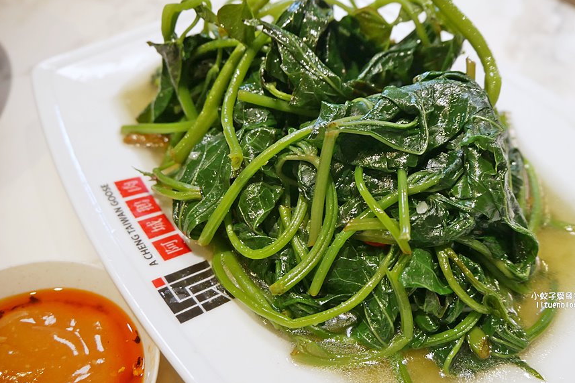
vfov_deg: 38.9
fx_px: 543
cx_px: 331
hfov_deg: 55.6
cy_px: 192
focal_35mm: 34
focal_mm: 14
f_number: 3.5
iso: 400
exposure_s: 1/60
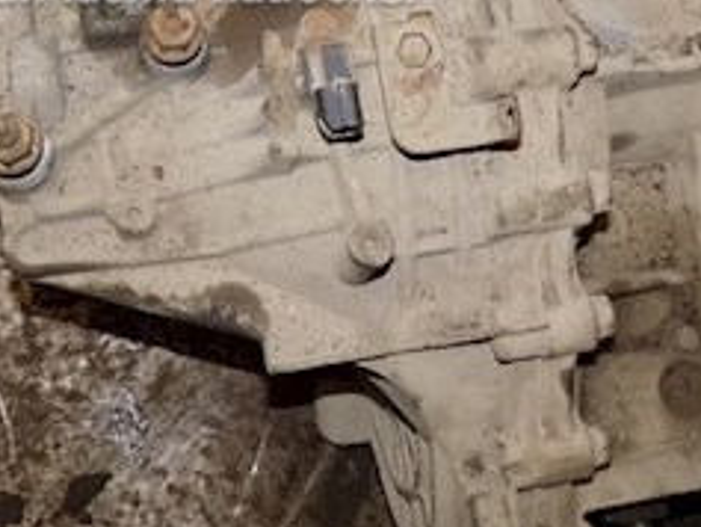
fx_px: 1256
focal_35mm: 62
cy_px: -98
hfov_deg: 31.1
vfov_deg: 22.0
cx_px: 305
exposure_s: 1/30
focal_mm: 4
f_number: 3.1
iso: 200
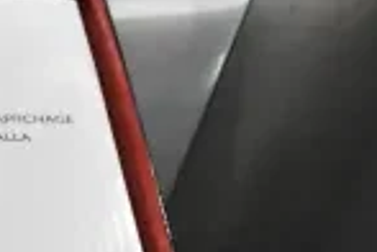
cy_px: 354
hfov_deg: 12.1
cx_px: -395
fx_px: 1560
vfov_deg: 9.0
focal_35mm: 149
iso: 6400
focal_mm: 24
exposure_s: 1/250
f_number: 9
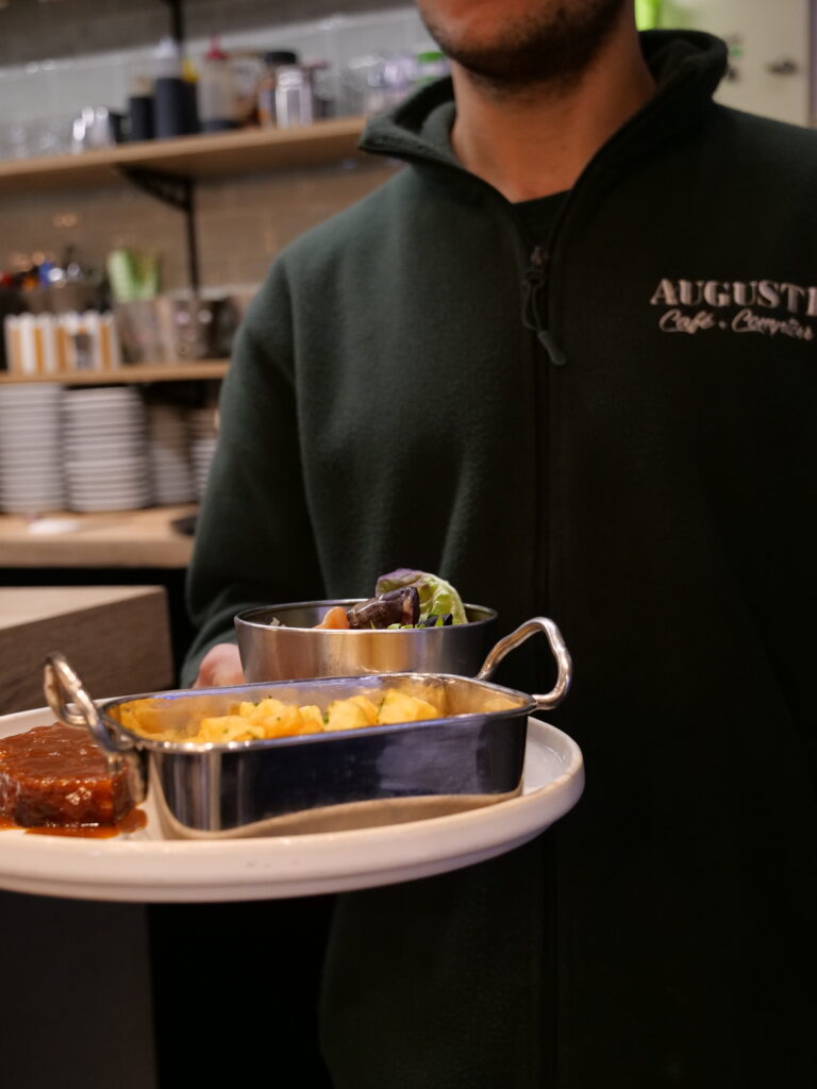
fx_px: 1448
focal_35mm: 46
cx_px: 408
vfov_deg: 41.2
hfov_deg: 31.5
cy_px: 544
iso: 1000
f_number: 3.4
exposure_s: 1/125
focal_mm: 23
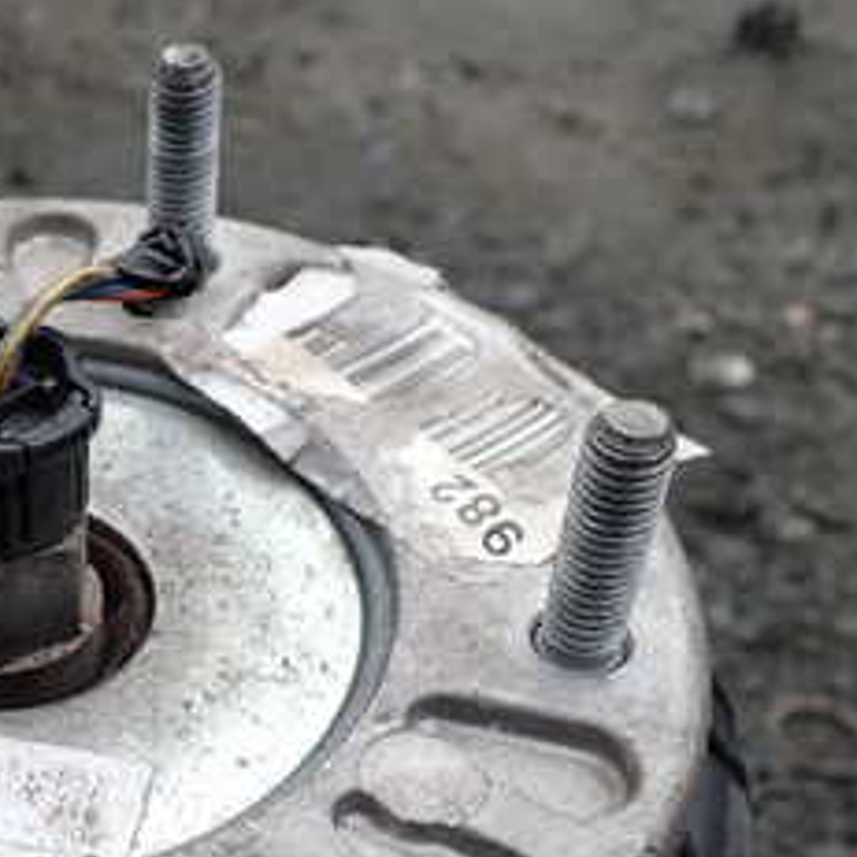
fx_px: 1933
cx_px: 48
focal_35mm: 69
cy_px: 627
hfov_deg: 24.1
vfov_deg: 24.8
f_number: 3.2
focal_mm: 5.4
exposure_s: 1/250
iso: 100
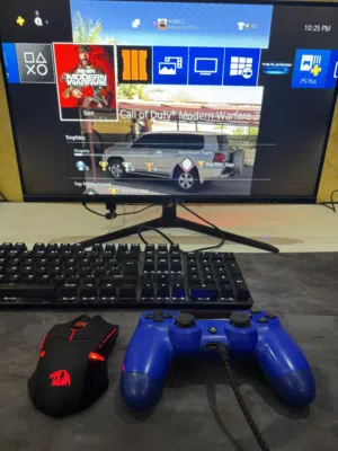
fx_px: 312
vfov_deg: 71.6
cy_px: 226
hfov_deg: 56.8
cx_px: 169
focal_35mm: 24
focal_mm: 6.76
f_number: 1.78
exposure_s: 1/50
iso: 400
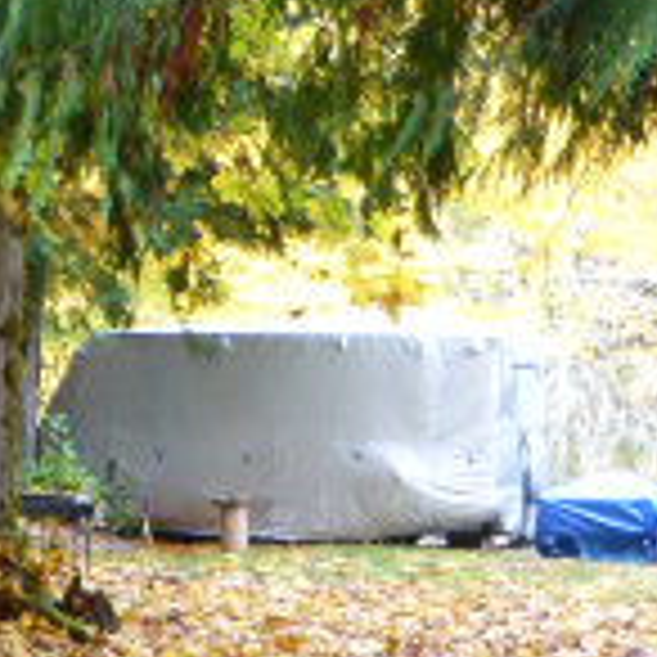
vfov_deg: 14.9
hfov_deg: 14.2
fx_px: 2491
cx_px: -266
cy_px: 549
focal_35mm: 116
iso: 250
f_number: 3.6
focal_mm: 5.4
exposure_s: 1/60
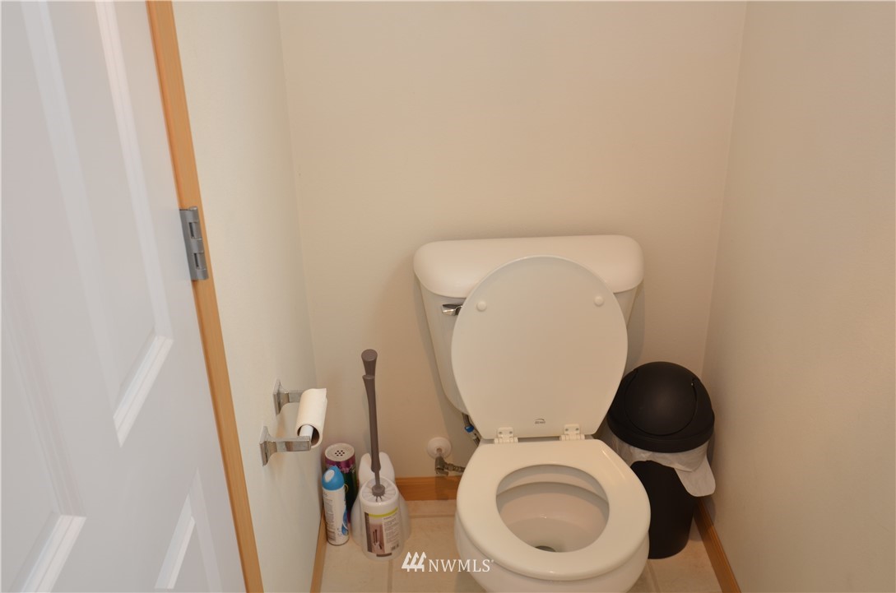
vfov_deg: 36.7
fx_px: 894
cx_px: 448
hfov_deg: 53.2
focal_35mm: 36
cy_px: 296
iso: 200
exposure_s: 1/60
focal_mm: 24
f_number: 4.5
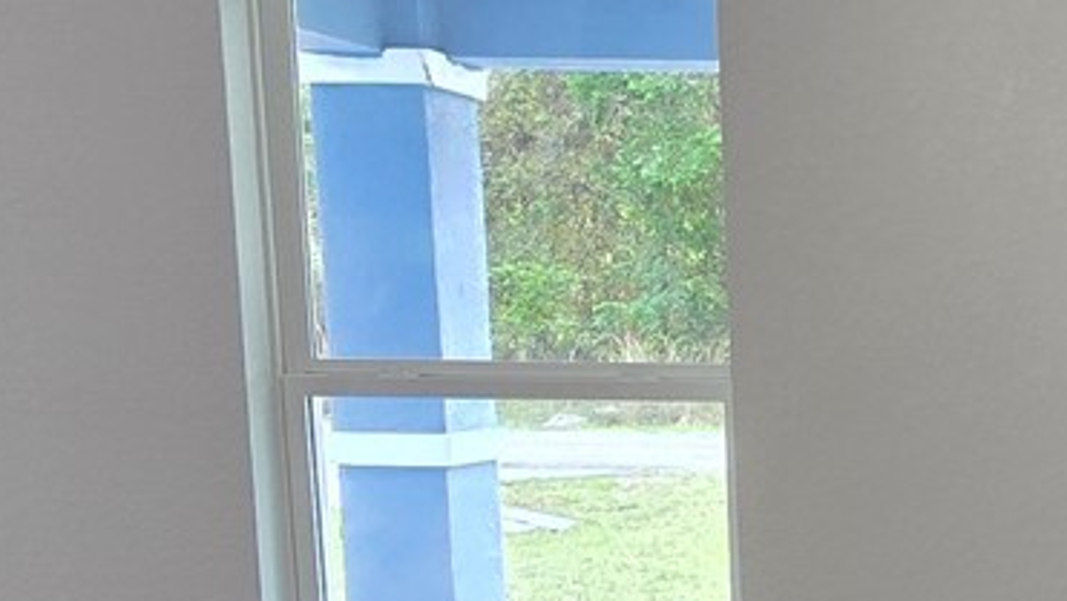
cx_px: 1409
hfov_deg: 28.0
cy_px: 621
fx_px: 1726
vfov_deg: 19.1
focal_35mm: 61
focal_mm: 2.2
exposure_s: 1/120
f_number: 2.2
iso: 80
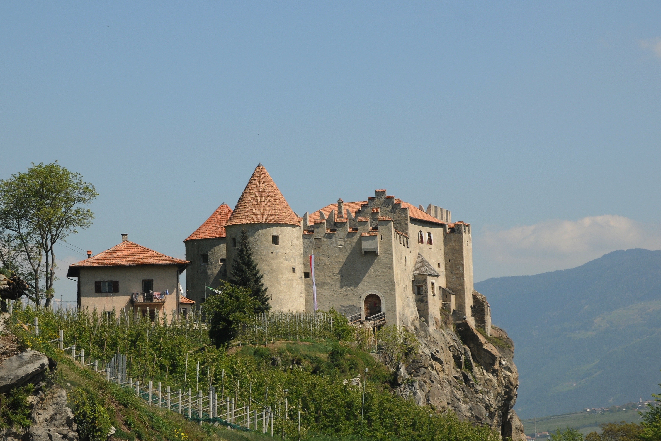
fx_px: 1983
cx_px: 330
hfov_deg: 18.9
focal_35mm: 108
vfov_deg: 12.7
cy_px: 220
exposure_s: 1/320
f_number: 9
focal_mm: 72
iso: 200
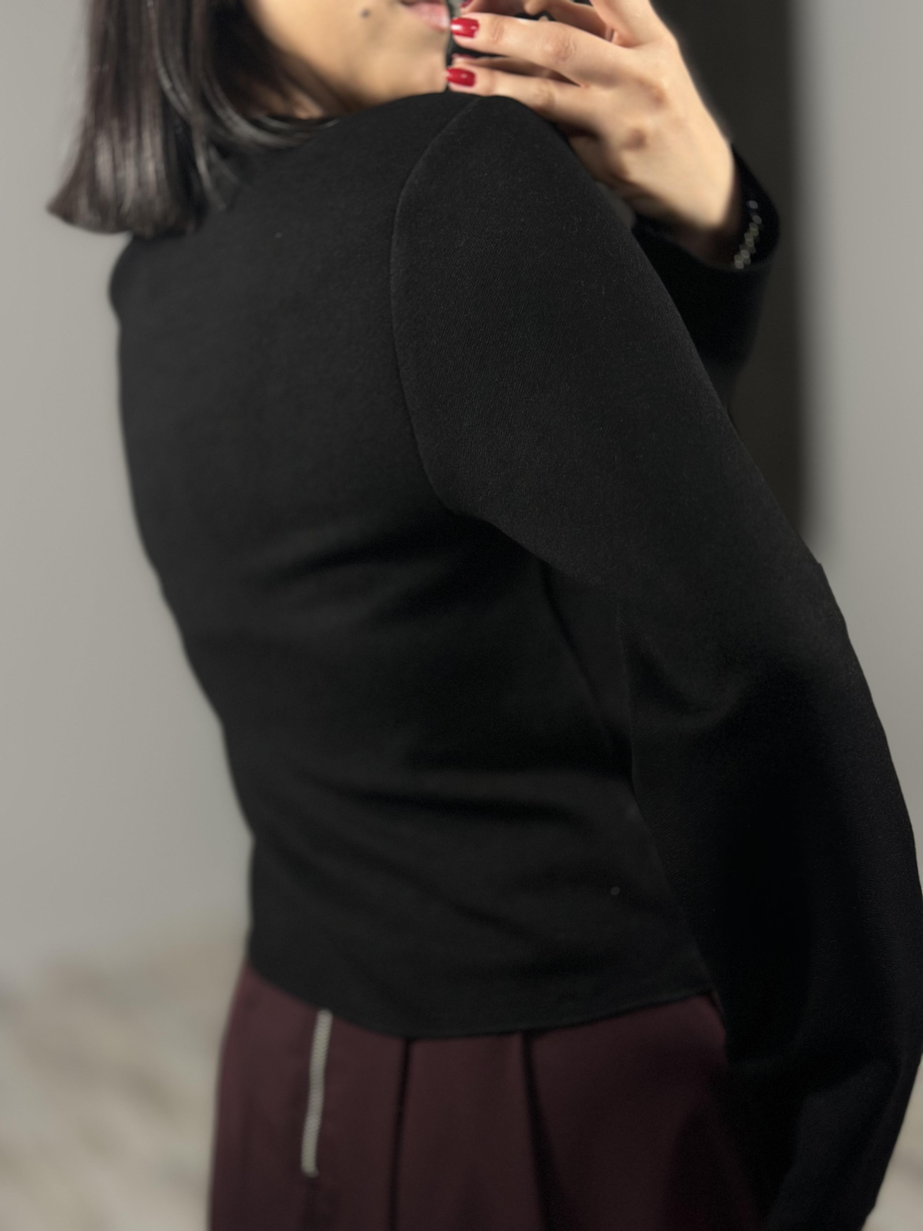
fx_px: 1706
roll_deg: +7.5
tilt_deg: -35.2
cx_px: 462
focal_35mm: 48
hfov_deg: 30.3
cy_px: 616
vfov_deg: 39.7
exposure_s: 1/100
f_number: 1.78
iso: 250
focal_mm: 6.86
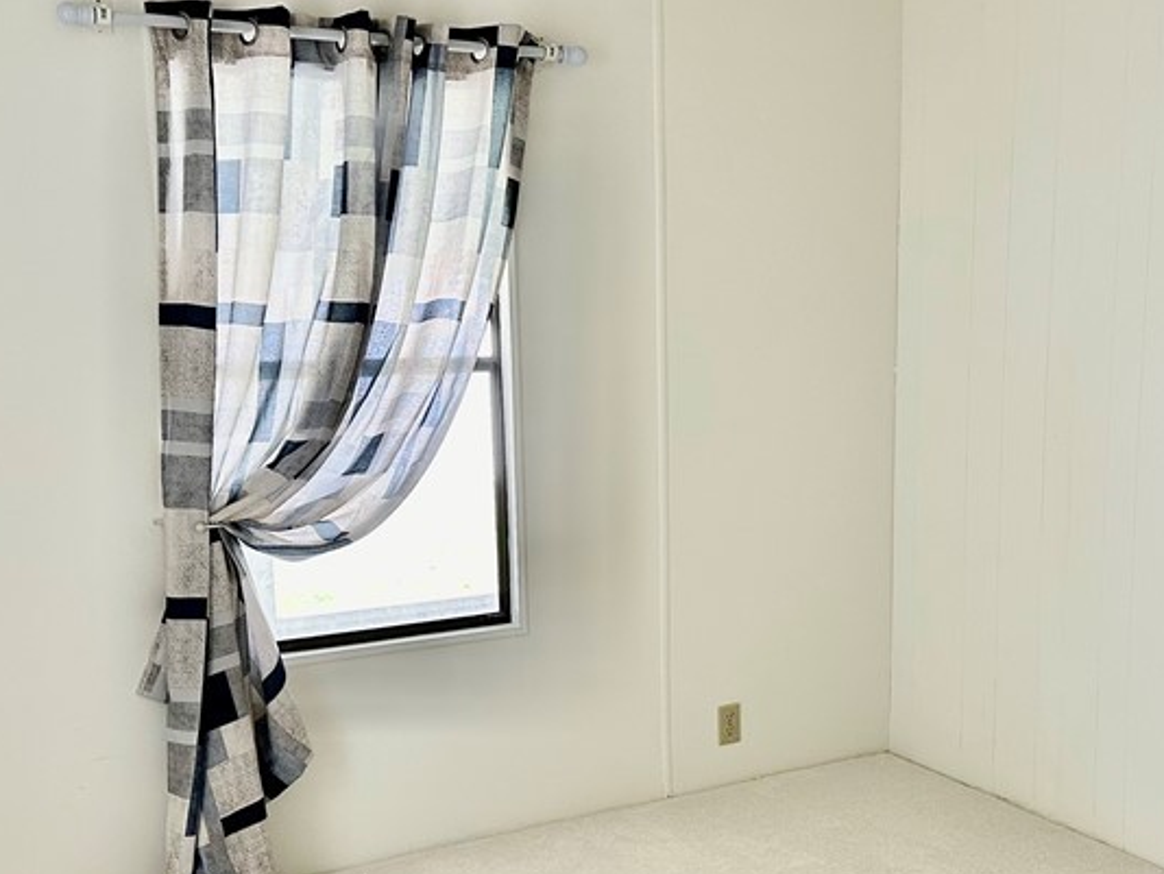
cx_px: 772
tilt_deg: -9.7
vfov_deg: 31.4
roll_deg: +0.2
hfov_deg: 40.7
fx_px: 1547
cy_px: 556
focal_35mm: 46
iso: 160
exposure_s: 1/60
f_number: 1.78
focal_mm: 6.86
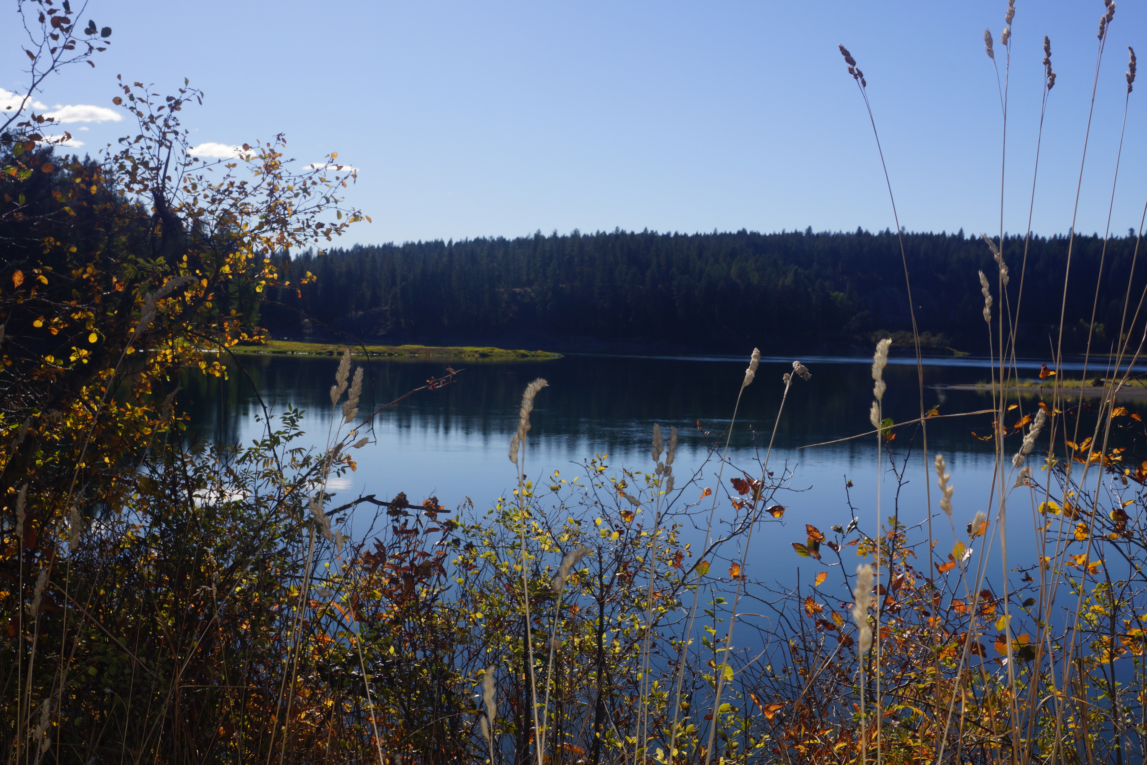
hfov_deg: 46.4
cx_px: 574
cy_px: 382
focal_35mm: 42
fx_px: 1338
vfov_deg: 31.9
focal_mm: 28
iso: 100
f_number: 16
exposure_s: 1/125
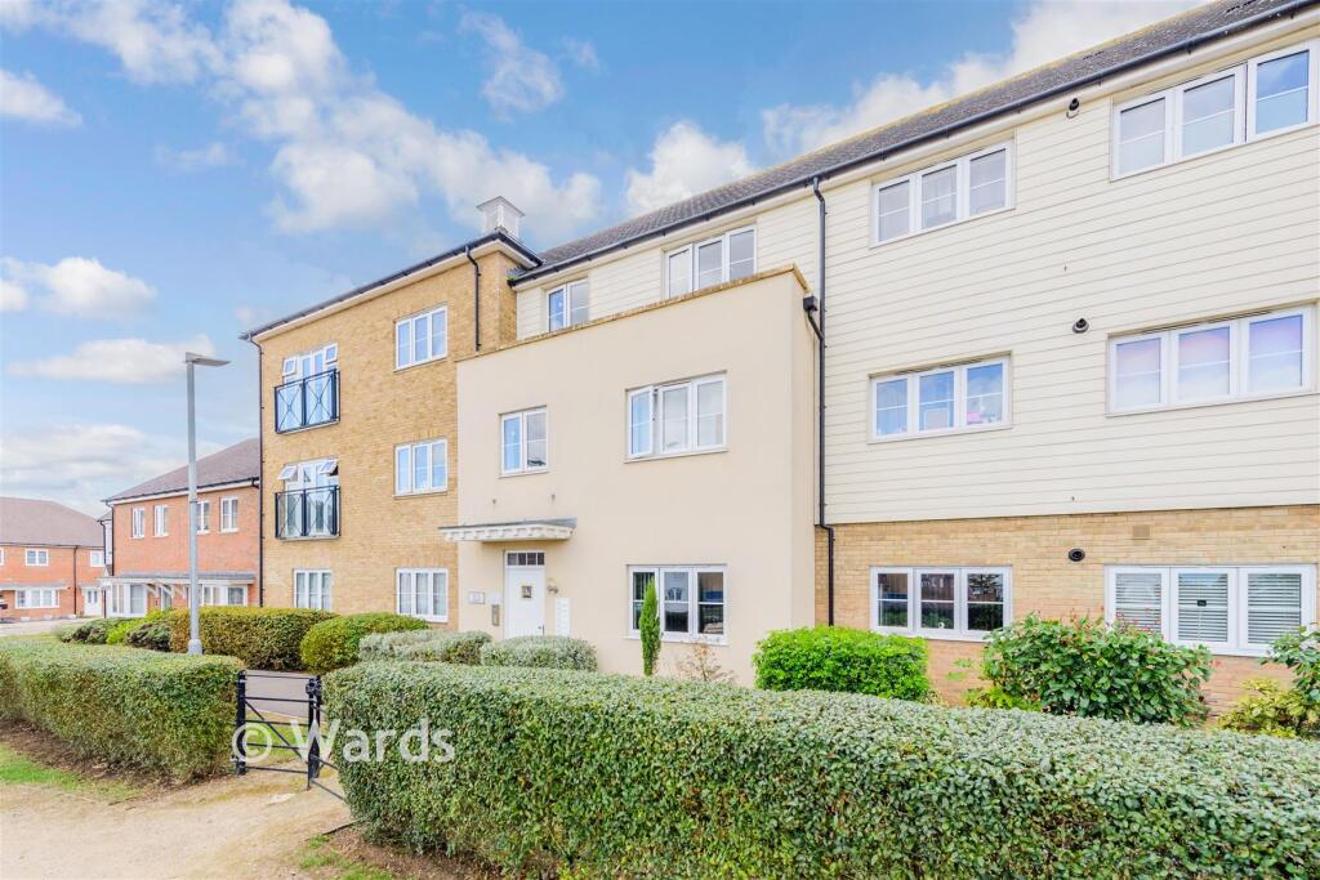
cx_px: 660
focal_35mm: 14
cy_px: 440
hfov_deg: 104.2
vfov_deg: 81.2
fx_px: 513
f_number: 8
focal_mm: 14
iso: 100
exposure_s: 1/125
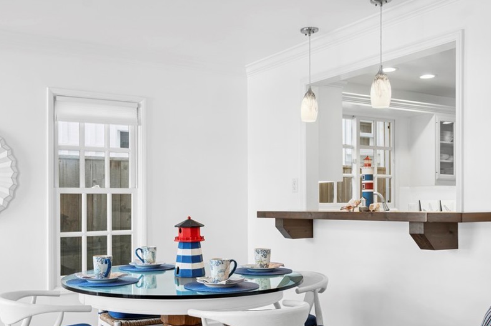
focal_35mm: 39
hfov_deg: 49.4
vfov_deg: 34.0
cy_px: 202
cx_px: 212
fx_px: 531
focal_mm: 30
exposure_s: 1/5
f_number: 8
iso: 200
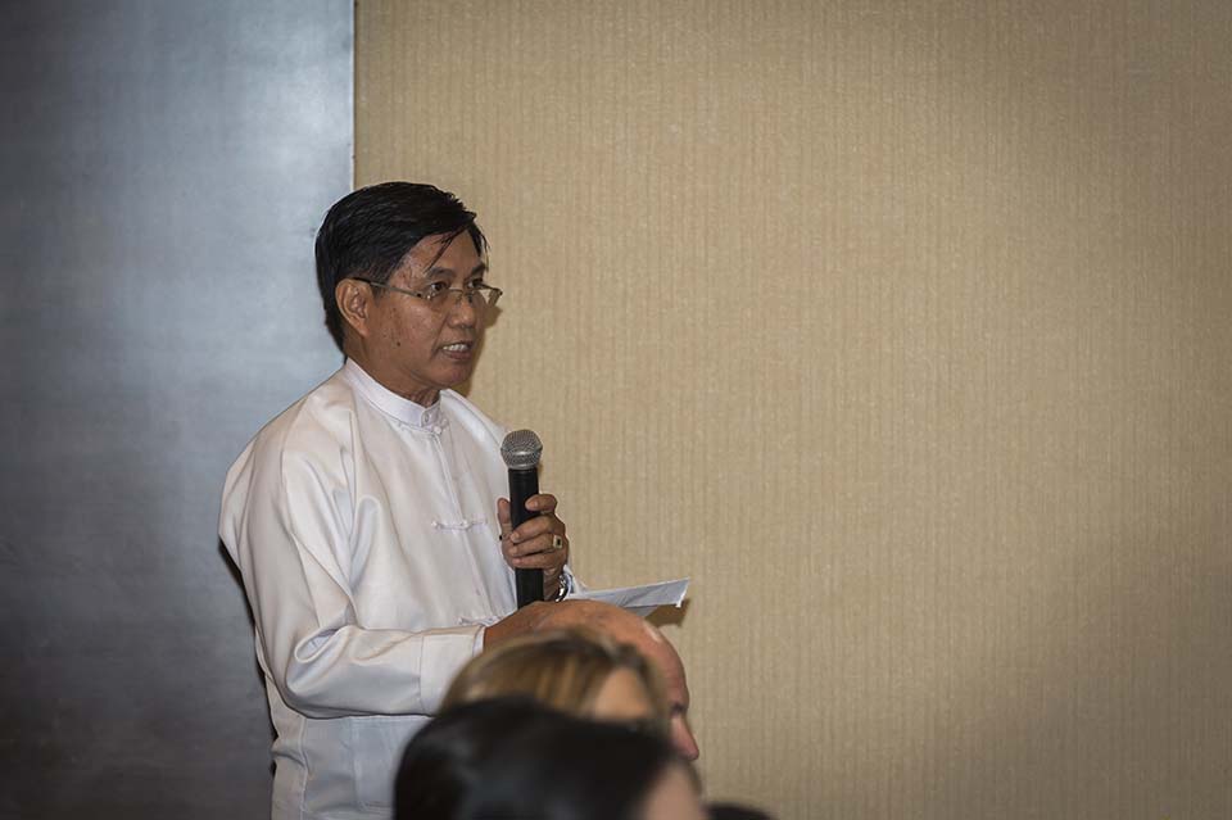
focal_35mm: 200
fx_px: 6841
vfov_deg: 6.9
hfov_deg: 10.3
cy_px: 410
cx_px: 616
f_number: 5.6
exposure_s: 1/60
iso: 800
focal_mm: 200
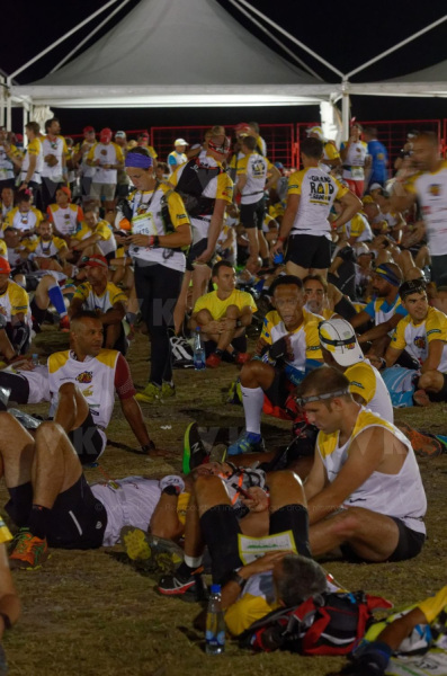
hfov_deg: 9.1
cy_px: 338
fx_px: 2808
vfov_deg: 13.7
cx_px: 224
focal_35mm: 150
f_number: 5
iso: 1000
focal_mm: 100
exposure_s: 1/15
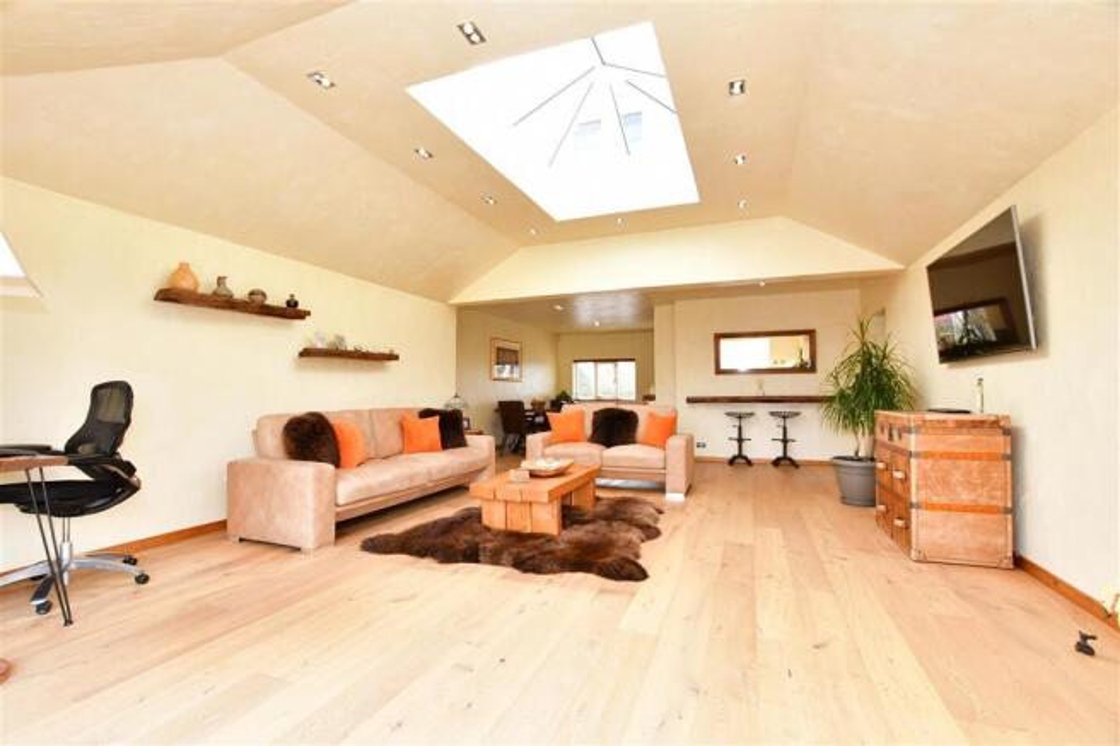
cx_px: 560
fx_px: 467
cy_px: 373
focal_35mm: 15
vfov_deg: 77.3
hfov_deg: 100.4
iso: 1250
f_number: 6.3
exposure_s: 1/250
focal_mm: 10
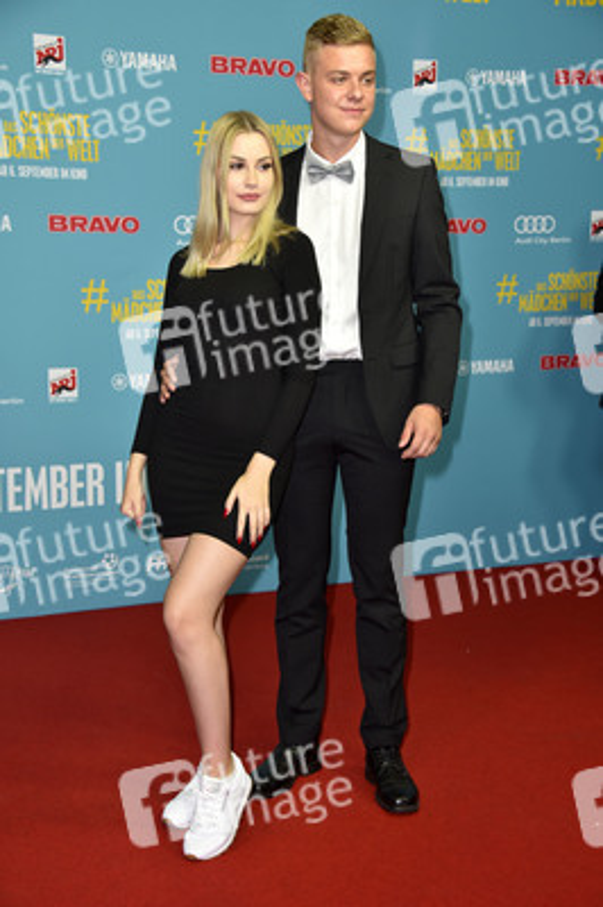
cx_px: 302
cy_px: 454
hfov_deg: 23.3
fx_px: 1460
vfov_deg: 34.5
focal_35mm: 58
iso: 640
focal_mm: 58
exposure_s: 1/160
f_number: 5.6
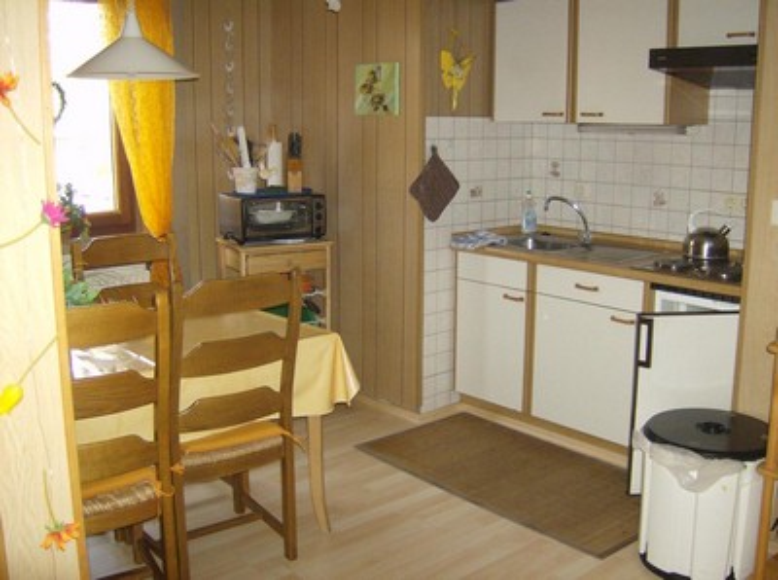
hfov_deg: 51.5
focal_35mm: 36
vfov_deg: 39.5
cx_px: 389
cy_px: 290
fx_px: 807
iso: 200
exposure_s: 1/60
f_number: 2.8
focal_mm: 6
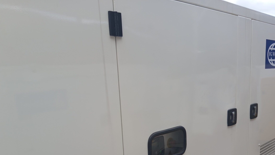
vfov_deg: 35.5
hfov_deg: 61.0
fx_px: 233
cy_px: 124
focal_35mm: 32
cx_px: 138
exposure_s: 1/481
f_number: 1.7
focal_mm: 5.24
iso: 51
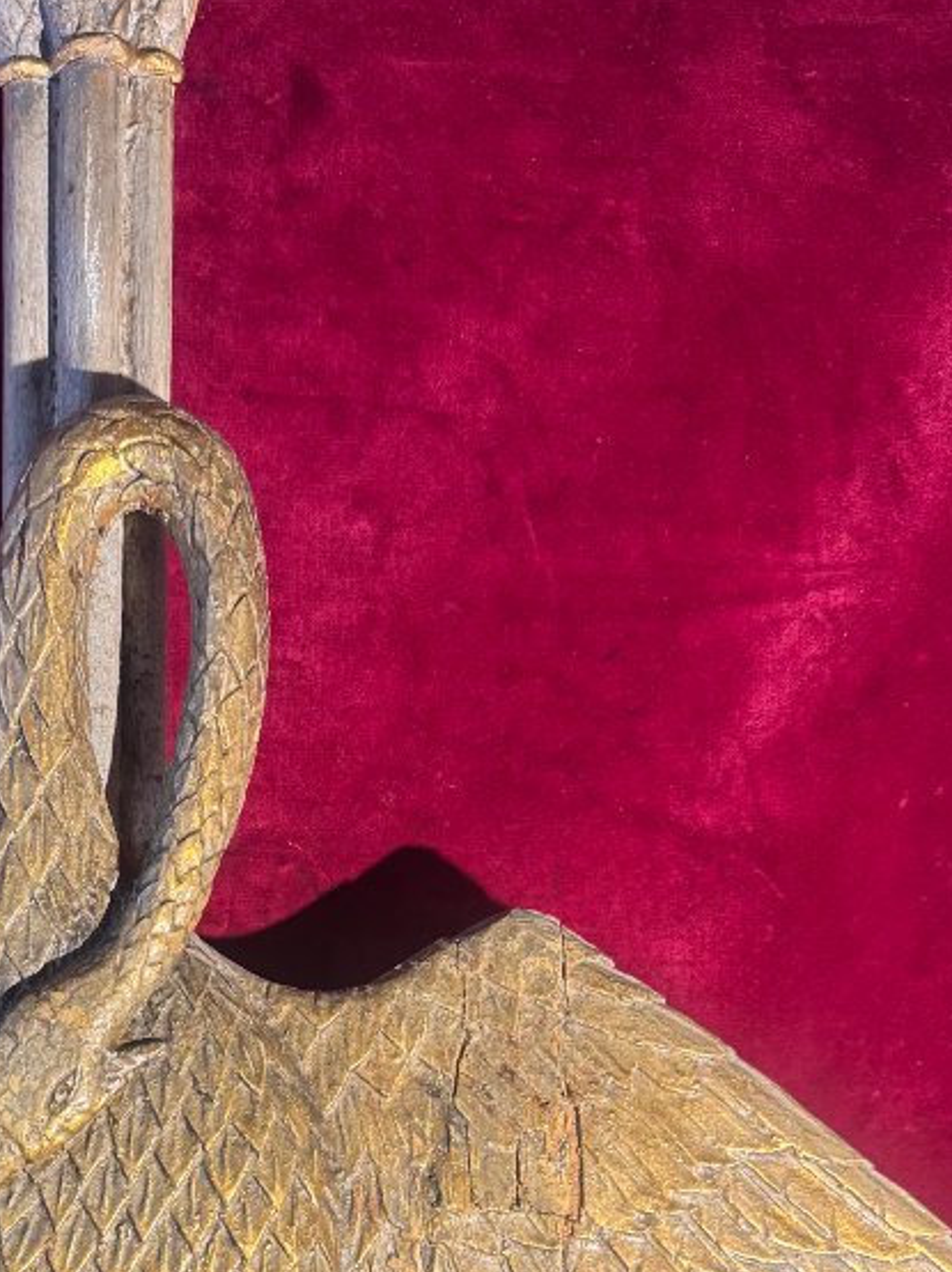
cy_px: 1203
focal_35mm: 52
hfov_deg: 27.0
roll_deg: -0.7
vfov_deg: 34.3
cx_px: 87
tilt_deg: -7.3
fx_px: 1908
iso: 160
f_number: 1.78
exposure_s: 1/100
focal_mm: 6.76
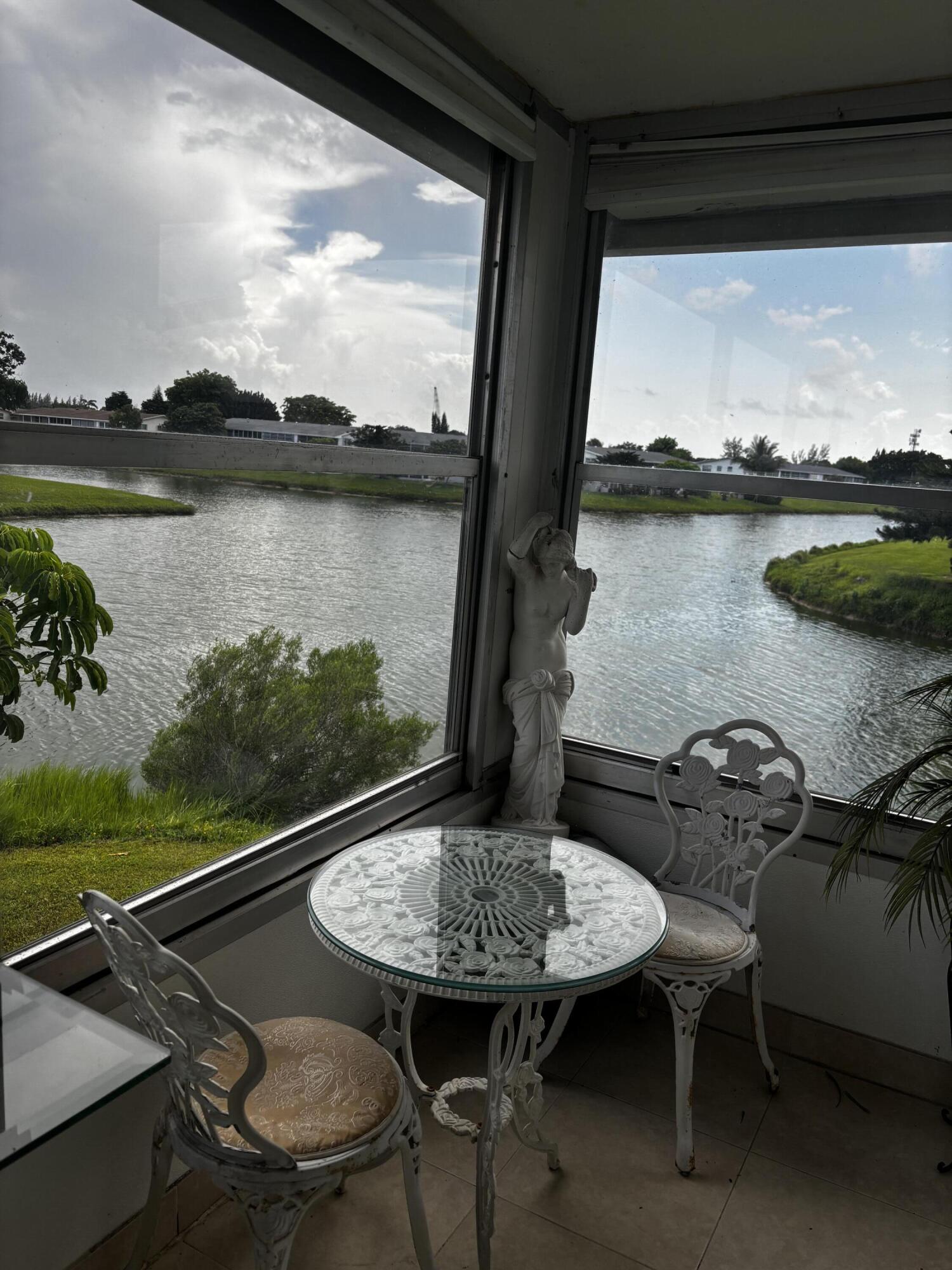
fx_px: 953
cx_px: 476
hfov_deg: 53.1
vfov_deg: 67.3
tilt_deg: -11.4
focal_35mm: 26
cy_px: 635
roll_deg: -4.6
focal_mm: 5.96
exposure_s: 1/654
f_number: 1.6
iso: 50
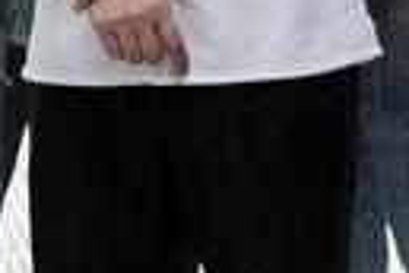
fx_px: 4885
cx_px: 98
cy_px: -283
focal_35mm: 430
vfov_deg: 3.2
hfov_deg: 4.8
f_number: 4.5
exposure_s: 1/125
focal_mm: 56
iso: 2500
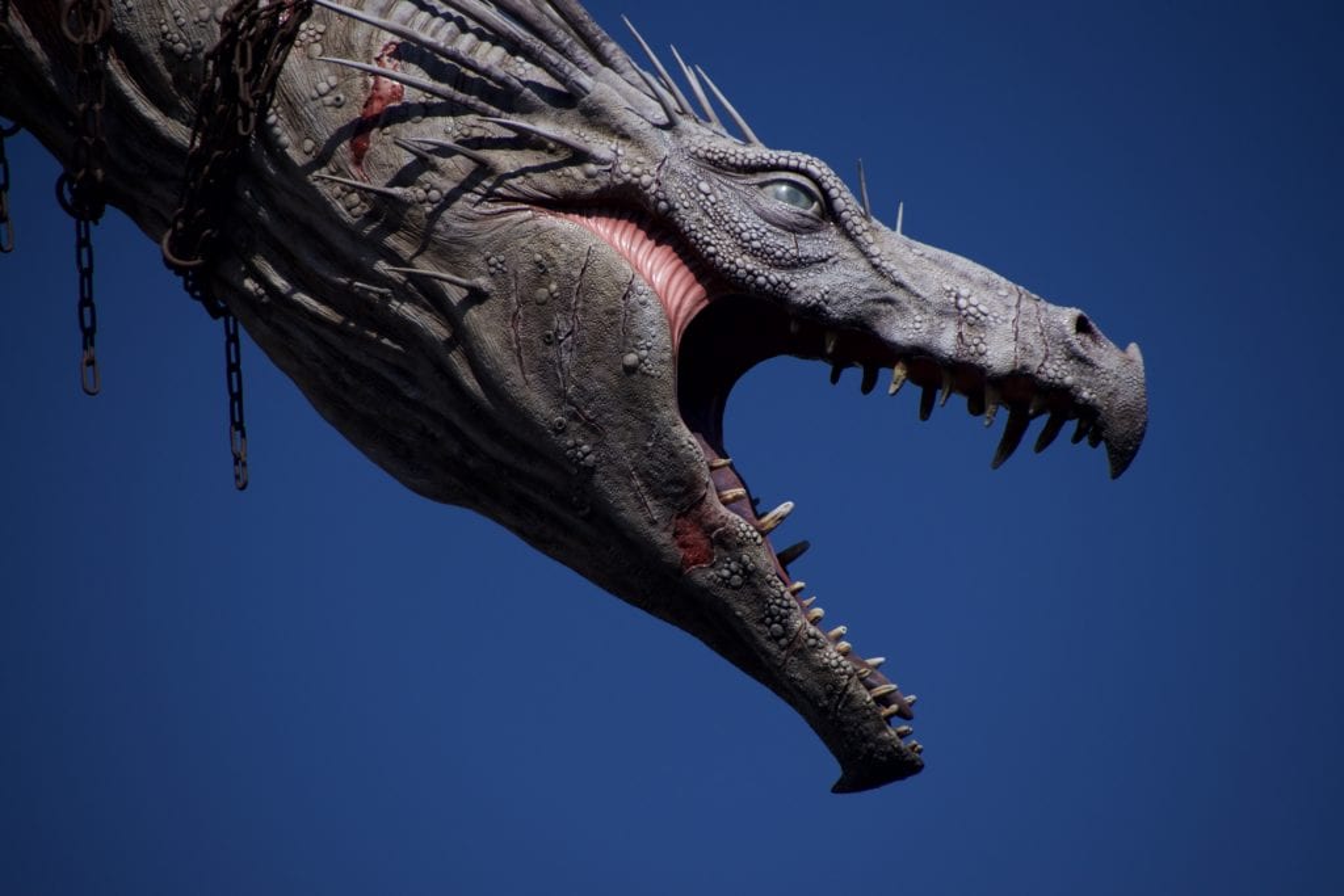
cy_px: 448
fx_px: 14001
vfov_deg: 3.7
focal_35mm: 375
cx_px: 672
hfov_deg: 5.5
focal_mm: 250
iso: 250
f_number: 6.3
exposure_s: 1/2000
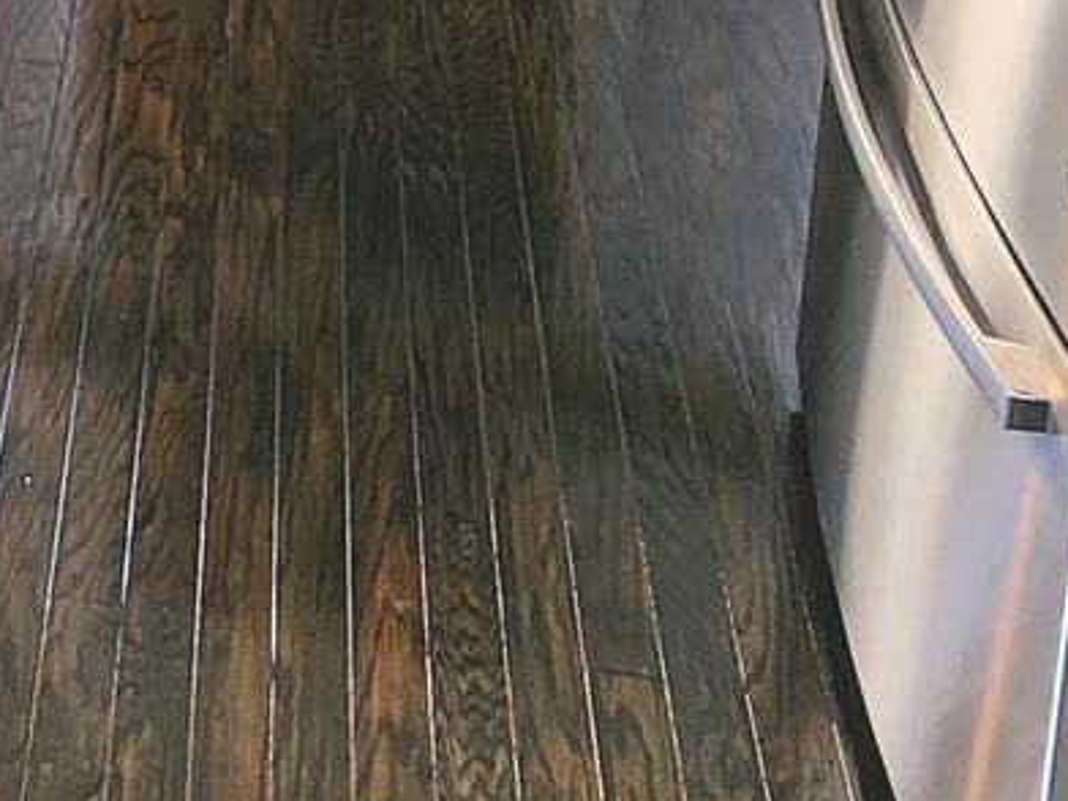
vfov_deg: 15.7
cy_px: -918
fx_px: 2098
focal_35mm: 68
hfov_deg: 26.0
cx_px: -163
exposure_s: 1/60
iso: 80
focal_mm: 2.2
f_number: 2.2
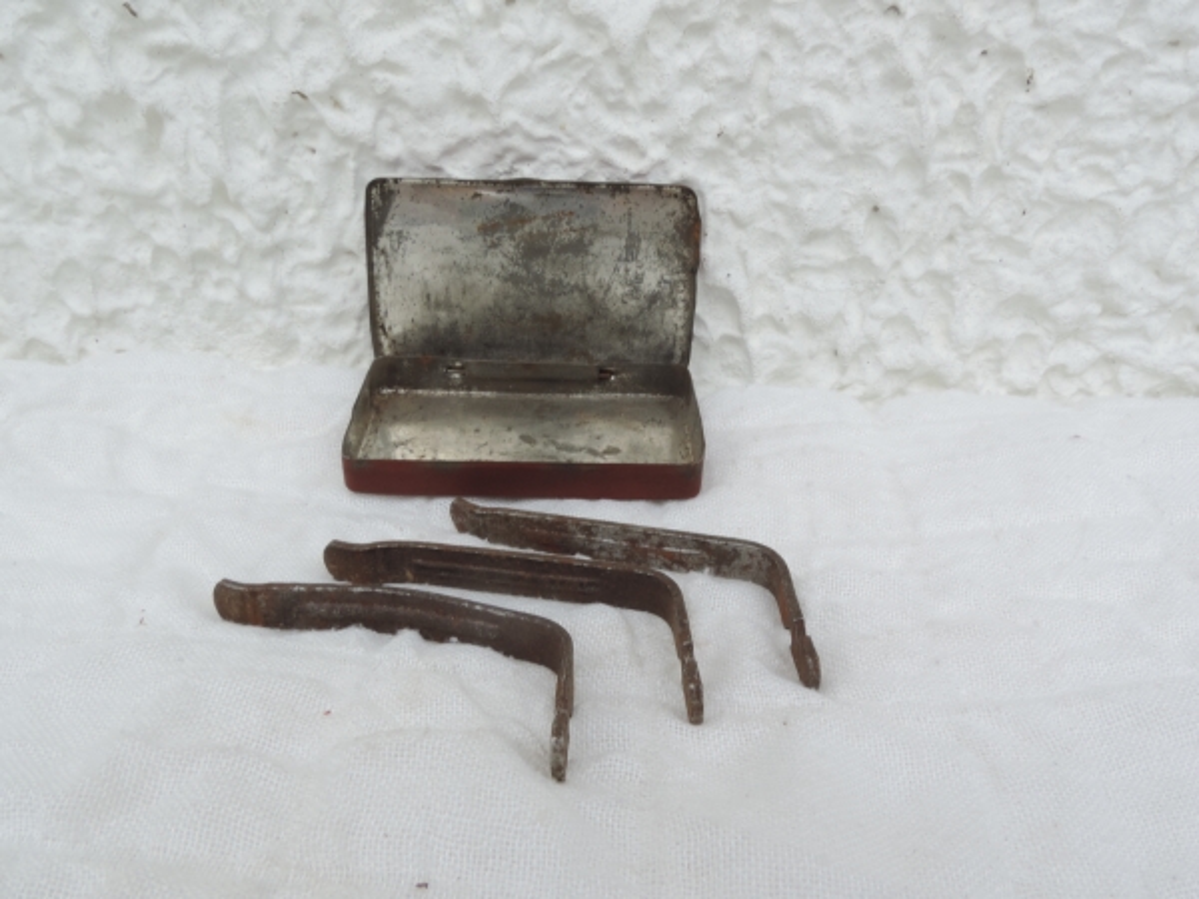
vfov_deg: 46.8
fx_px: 1039
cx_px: 600
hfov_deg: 60.0
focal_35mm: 30
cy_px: 450
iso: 80
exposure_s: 1/80
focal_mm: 5.3
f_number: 7.8
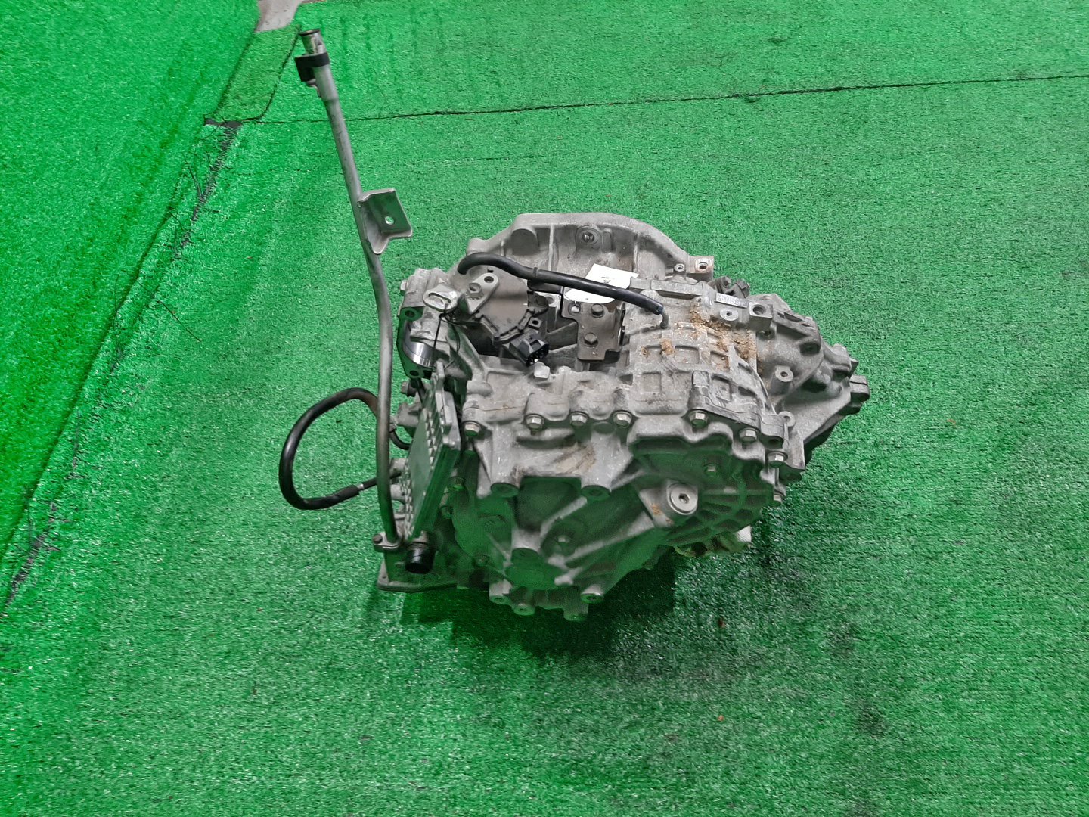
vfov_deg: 53.1
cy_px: 408
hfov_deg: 67.3
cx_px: 544
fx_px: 818
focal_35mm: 26
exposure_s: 1/50
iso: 104
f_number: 1.7
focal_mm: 3.93
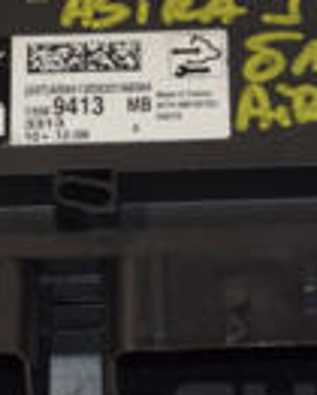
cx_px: 118
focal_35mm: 309
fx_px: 3620
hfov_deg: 5.0
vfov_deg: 6.2
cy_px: 27
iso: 800
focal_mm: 48
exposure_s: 1/200
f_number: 7.1
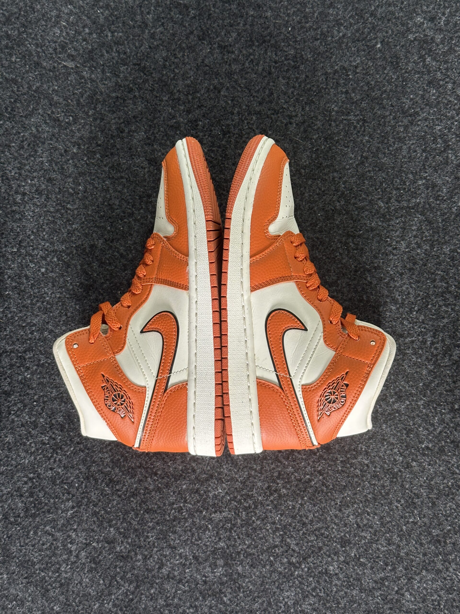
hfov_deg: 30.3
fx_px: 850
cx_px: 230
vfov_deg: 39.7
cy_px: 307
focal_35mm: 48
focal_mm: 6.86
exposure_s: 1/50
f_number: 1.78
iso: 160
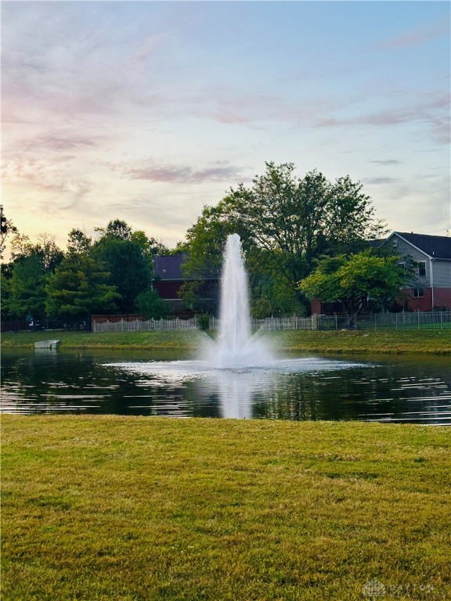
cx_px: 226
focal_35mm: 48
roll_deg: +1.0
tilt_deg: +0.9
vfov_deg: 39.7
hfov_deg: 30.3
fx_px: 834
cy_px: 300
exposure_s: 1/60
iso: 125
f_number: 1.78
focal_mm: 6.86
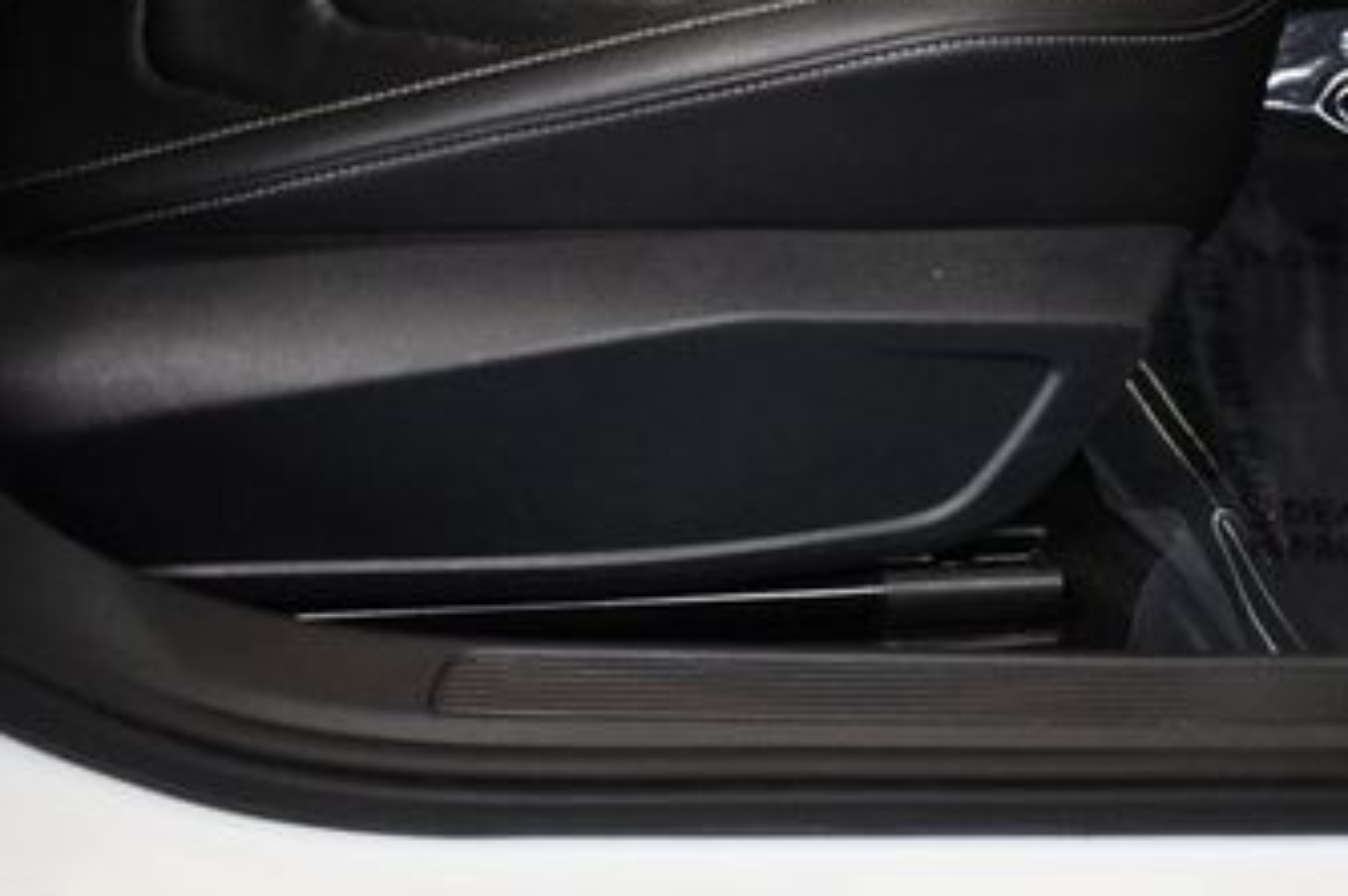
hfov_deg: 27.4
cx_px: 1219
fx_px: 2656
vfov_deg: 19.0
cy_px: 702
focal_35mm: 71
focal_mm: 25
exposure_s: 1/125
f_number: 4
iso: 3200
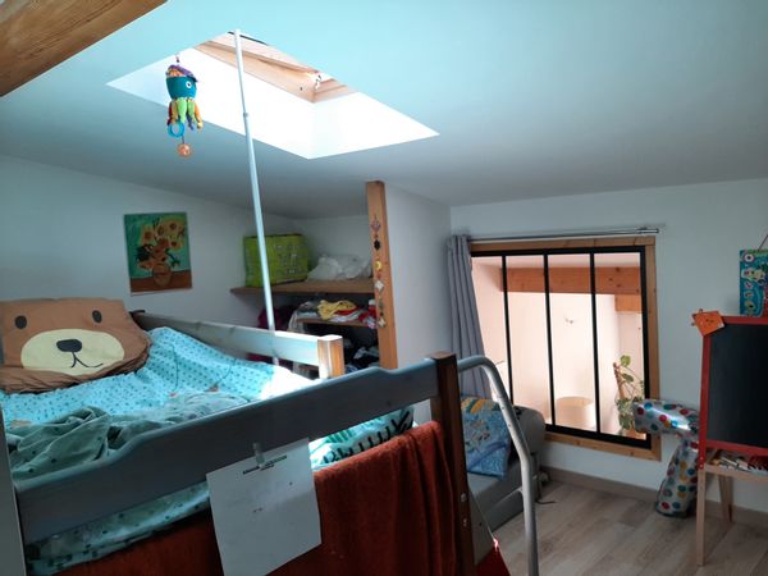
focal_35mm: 26
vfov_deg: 53.1
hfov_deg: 67.3
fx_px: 577
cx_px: 384
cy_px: 288
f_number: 1.7
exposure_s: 1/120
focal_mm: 3.93
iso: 50
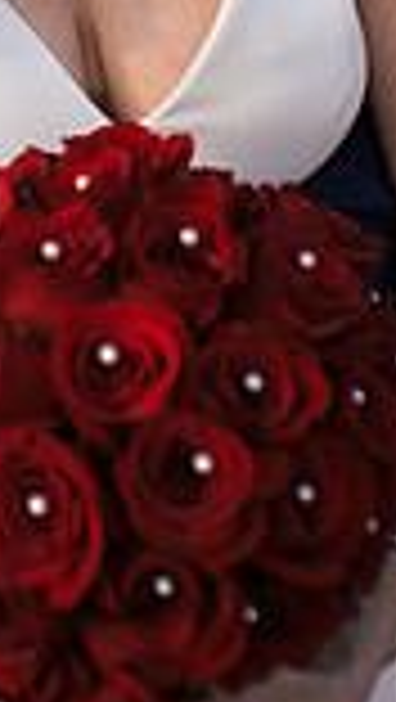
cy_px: -288
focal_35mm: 151
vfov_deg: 13.5
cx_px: -117
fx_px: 2813
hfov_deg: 8.0
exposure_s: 1/1250
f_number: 2.5
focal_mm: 50
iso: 125
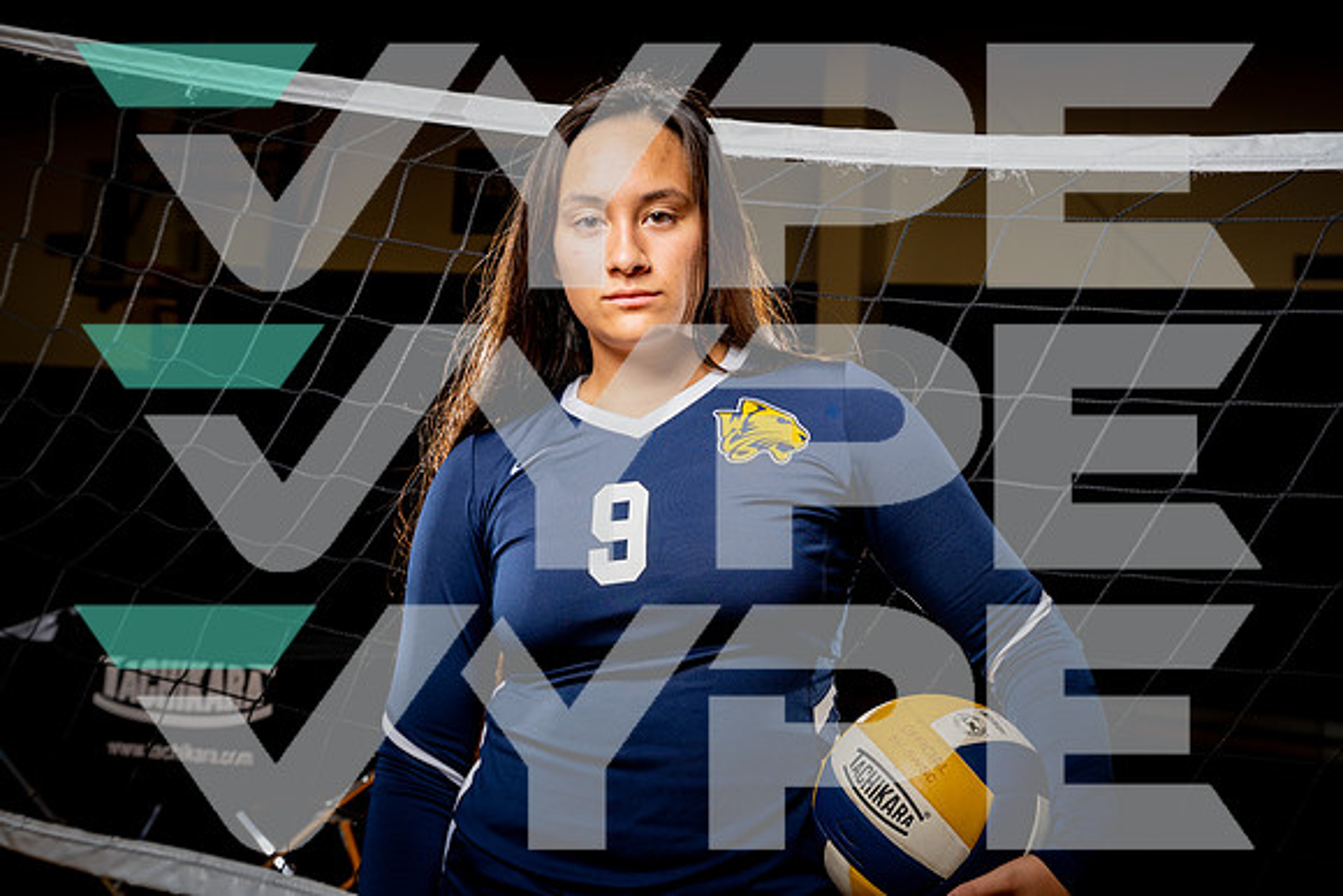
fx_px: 2015
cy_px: 448
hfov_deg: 36.9
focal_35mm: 54
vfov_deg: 25.1
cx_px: 672
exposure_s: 1/250
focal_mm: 54
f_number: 5.6
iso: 250
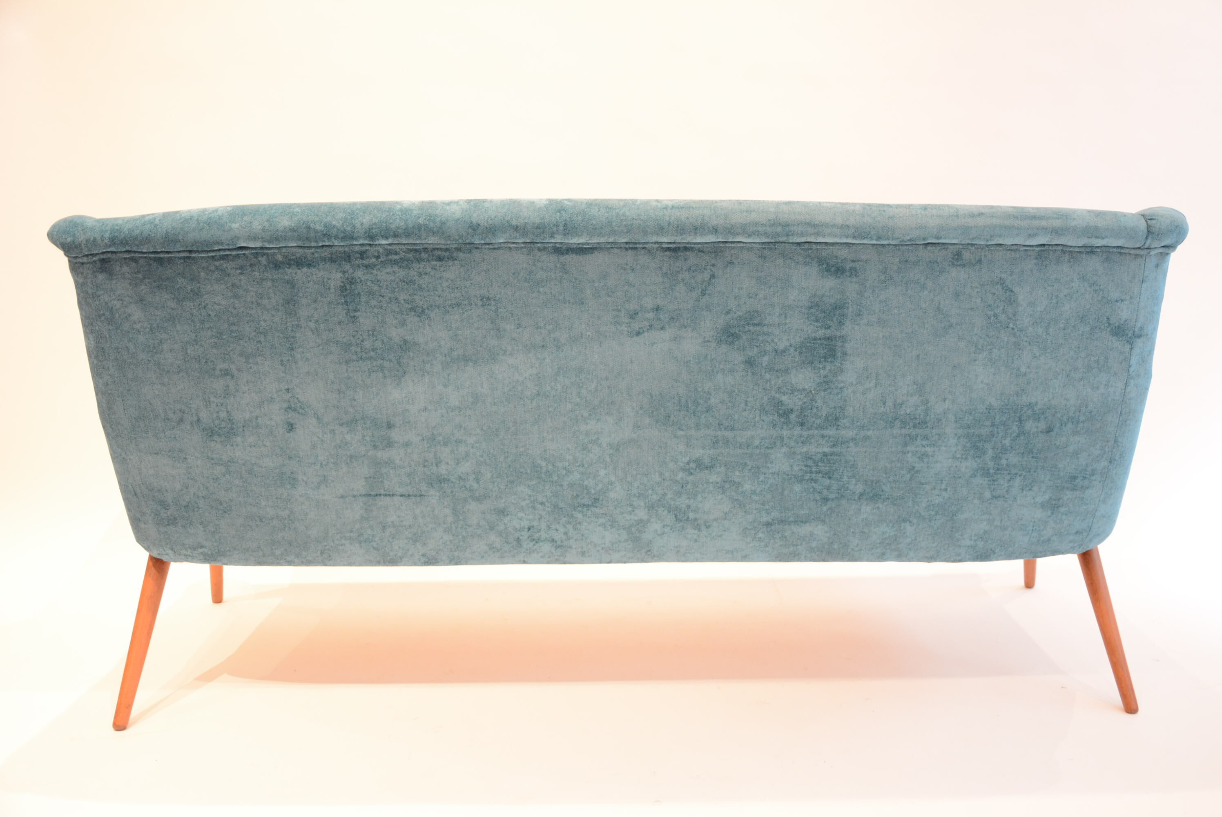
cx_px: 611
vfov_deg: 35.6
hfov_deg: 51.2
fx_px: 1274
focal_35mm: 38
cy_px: 408
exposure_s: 1/30
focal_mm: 25
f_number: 4
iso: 1800
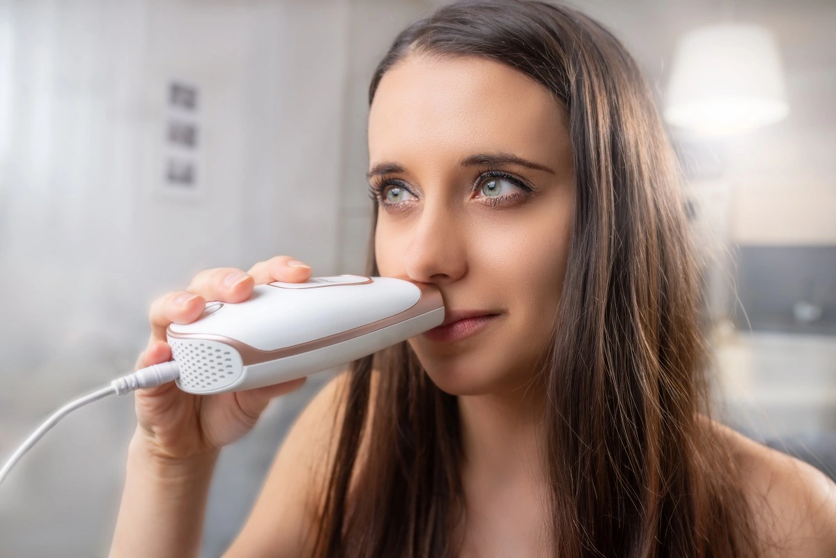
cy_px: 279
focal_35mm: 35
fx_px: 813
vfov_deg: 37.9
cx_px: 418
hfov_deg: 54.4
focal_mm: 35
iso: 100
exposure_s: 1/50
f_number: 5
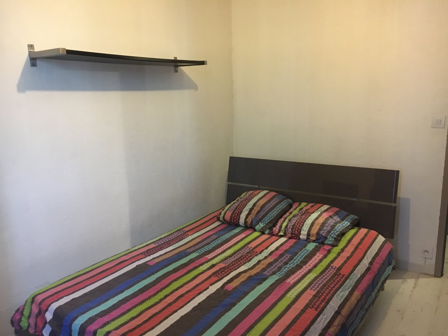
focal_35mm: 29
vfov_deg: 48.2
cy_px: 168
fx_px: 375
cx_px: 224
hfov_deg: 61.7
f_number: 2.2
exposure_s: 1/17
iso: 250
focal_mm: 4.15
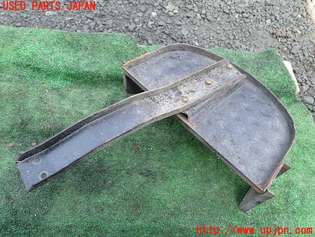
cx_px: 158
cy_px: 118
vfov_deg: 54.9
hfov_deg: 69.4
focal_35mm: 25
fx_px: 227
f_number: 2.8
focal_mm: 4.5
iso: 100
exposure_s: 1/100
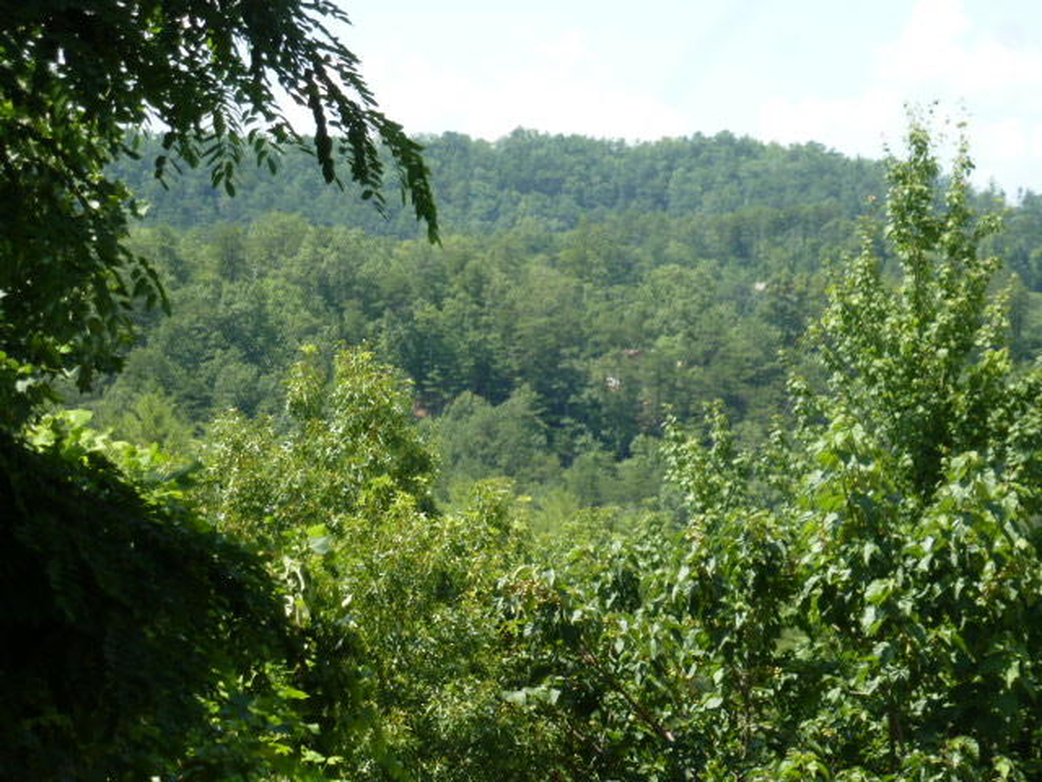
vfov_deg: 11.3
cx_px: 521
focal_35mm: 131
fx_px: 3943
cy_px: 391
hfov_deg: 15.1
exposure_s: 1/160
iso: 100
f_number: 5.2
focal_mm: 23.4
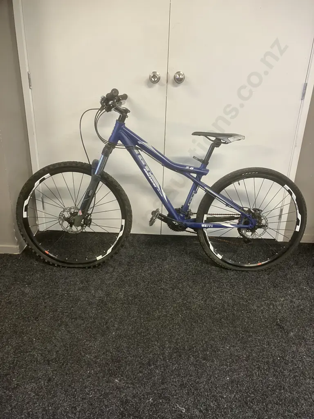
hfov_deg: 49.7
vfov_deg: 63.4
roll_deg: -2.3
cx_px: 157
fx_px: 339
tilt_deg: -22.3
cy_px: 210
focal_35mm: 28
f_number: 1.8
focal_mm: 3.99
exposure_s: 1/50
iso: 160
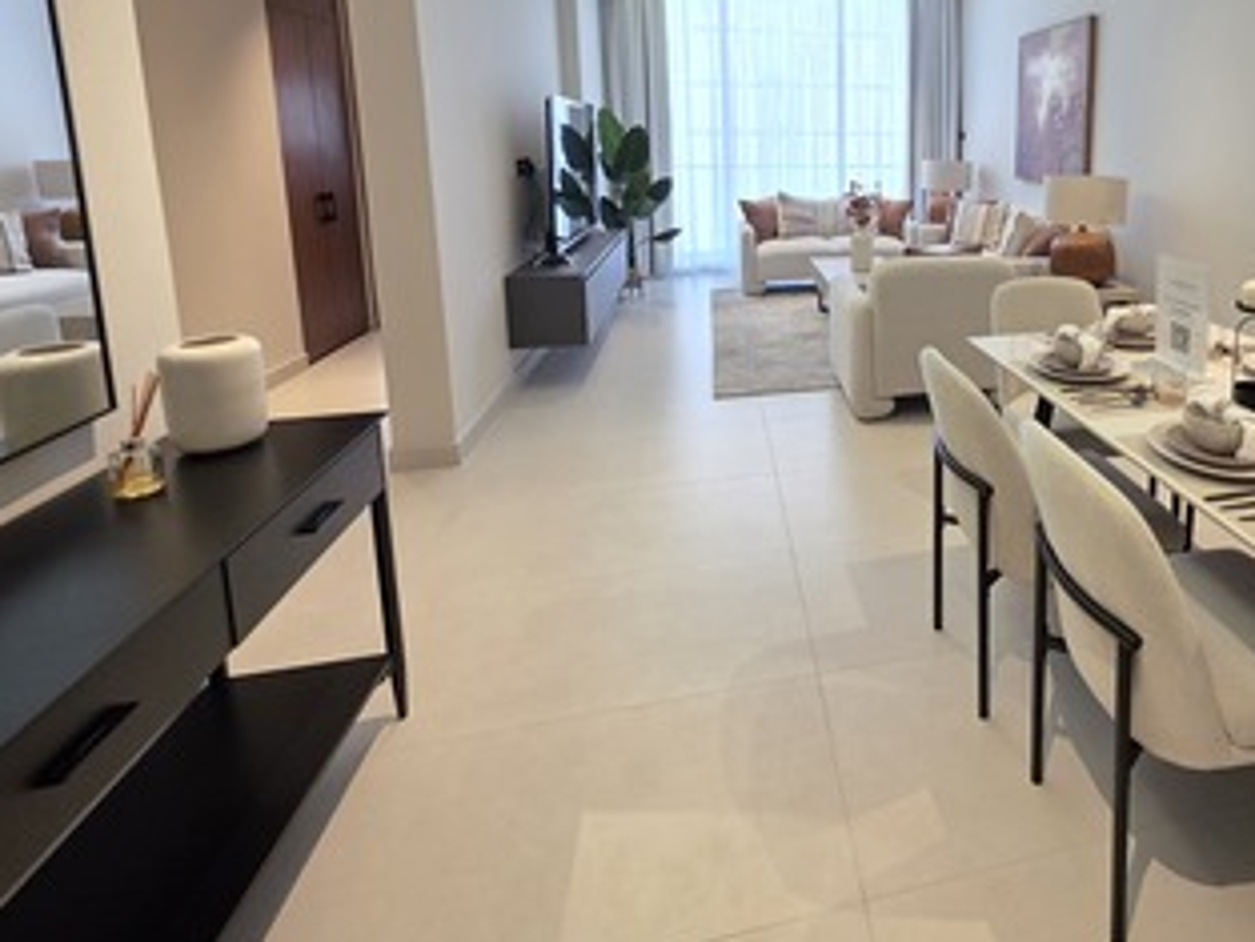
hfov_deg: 79.5
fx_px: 689
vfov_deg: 65.5
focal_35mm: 19
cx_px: 908
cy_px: 263
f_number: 1.9
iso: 125
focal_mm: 2.2
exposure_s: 1/100
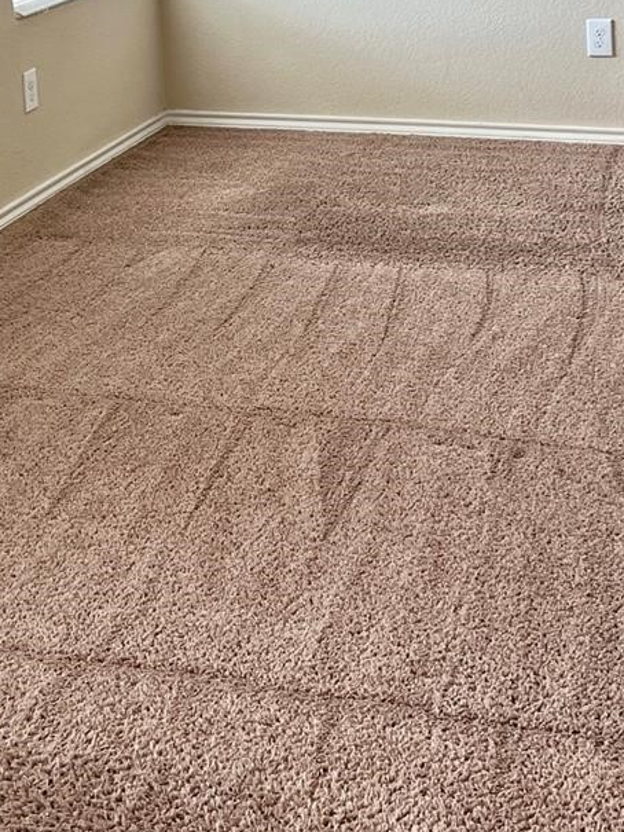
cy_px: -7
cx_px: 275
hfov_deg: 22.3
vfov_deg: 27.6
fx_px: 1586
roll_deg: +3.0
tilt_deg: -9.6
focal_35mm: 66
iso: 125
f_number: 1.5
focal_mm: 5.7
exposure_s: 1/120
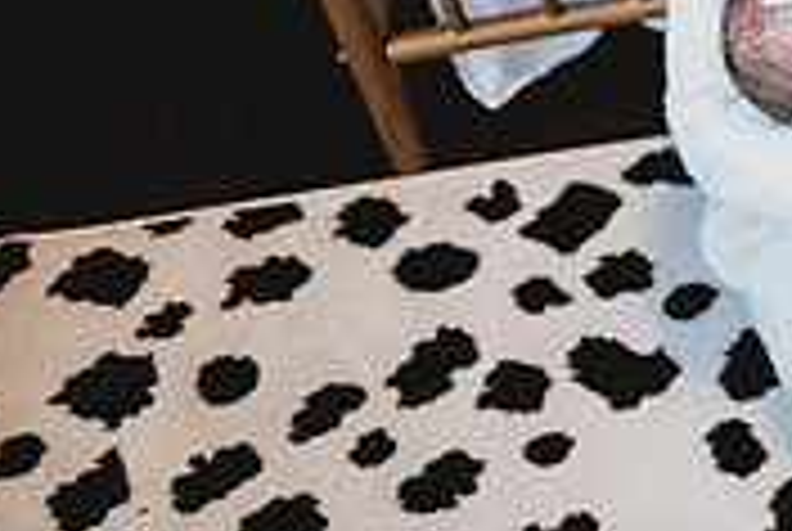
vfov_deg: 16.0
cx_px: 1274
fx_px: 1741
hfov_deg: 20.7
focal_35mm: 79
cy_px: -250
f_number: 2
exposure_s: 1/200
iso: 320
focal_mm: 24
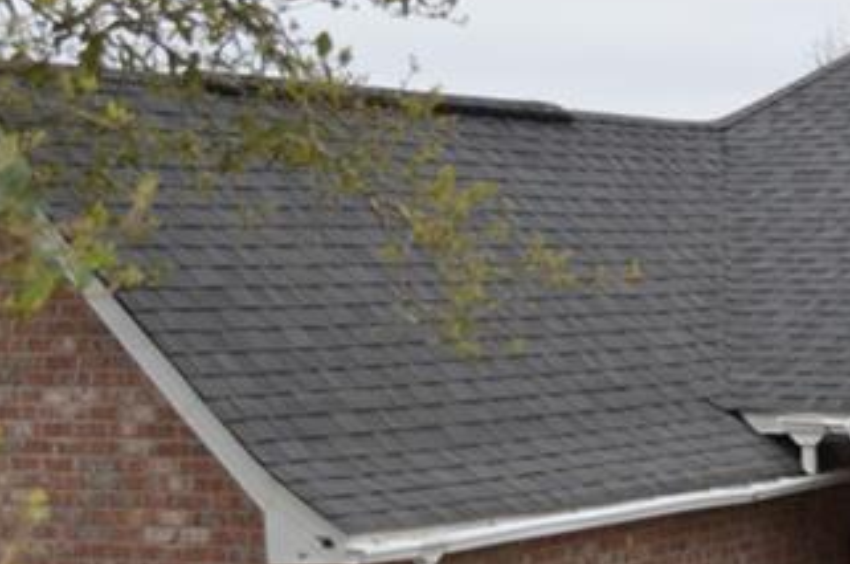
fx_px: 2711
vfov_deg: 11.9
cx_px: 964
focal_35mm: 115
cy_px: 352
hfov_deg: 17.2
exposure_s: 1/125
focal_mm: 24
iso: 100
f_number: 4
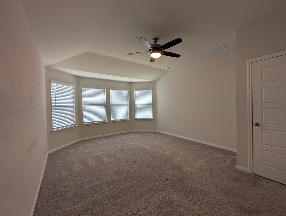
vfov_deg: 90.1
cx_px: 153
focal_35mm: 13
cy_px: 106
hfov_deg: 105.9
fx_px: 108
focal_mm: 2.02
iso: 54
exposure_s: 1/280
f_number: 1.7
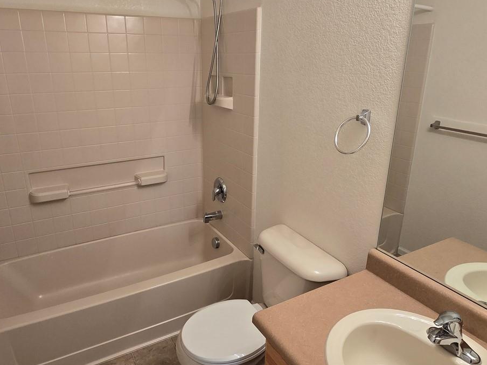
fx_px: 324
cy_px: 171
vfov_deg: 58.8
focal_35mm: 23
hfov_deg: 73.7
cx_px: 220
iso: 125
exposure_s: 1/60
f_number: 2.2
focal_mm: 2.2
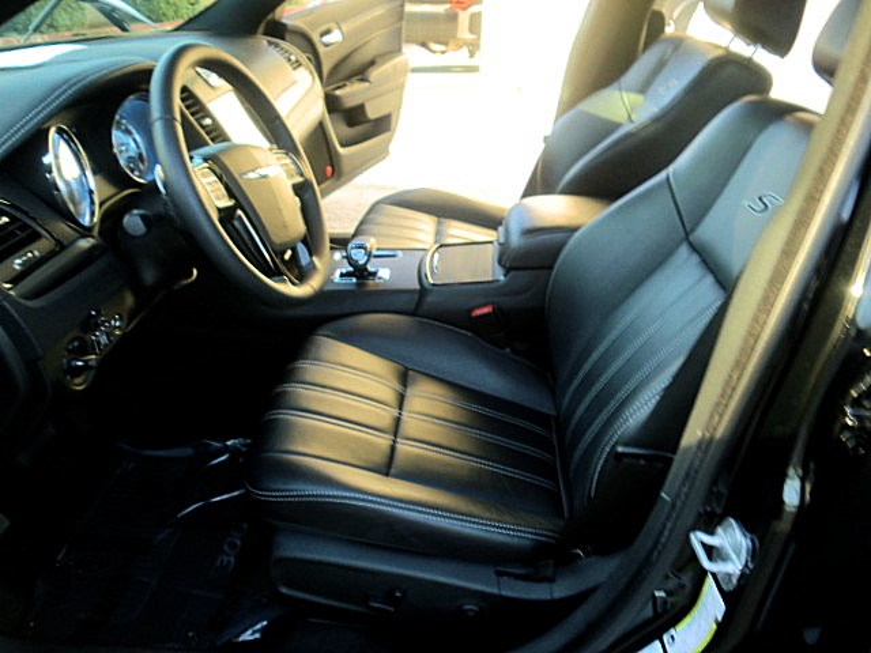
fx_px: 654
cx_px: 436
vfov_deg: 53.1
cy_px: 326
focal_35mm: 26
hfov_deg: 67.3
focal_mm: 4.65
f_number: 2.6
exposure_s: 1/60
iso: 100
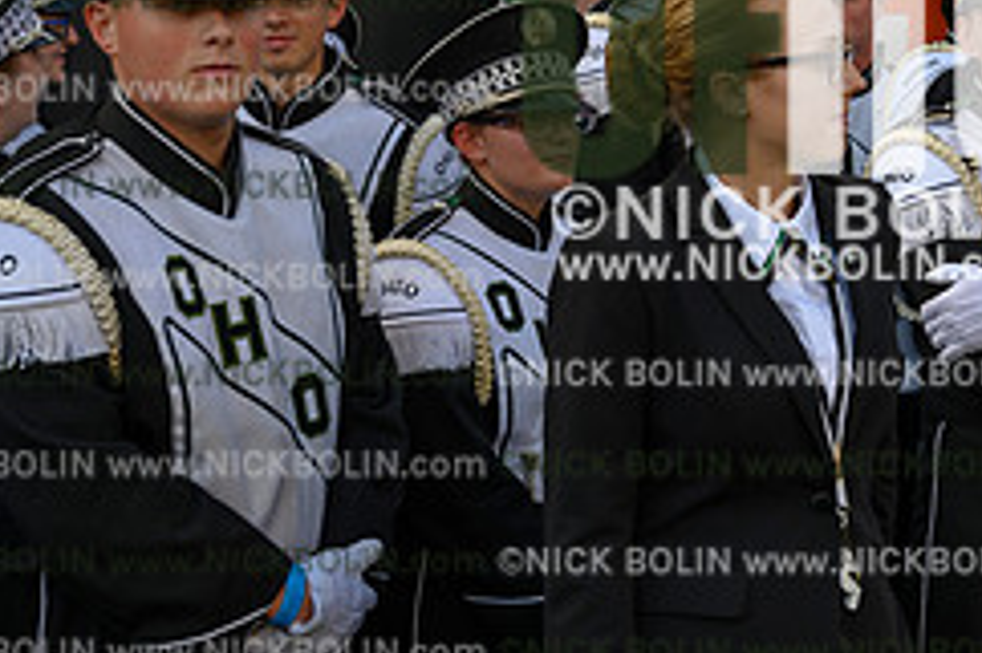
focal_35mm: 78
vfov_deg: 17.3
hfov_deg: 25.5
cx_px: 808
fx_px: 2126
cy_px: 91
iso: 80
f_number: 7.1
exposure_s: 1/100
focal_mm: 32.5
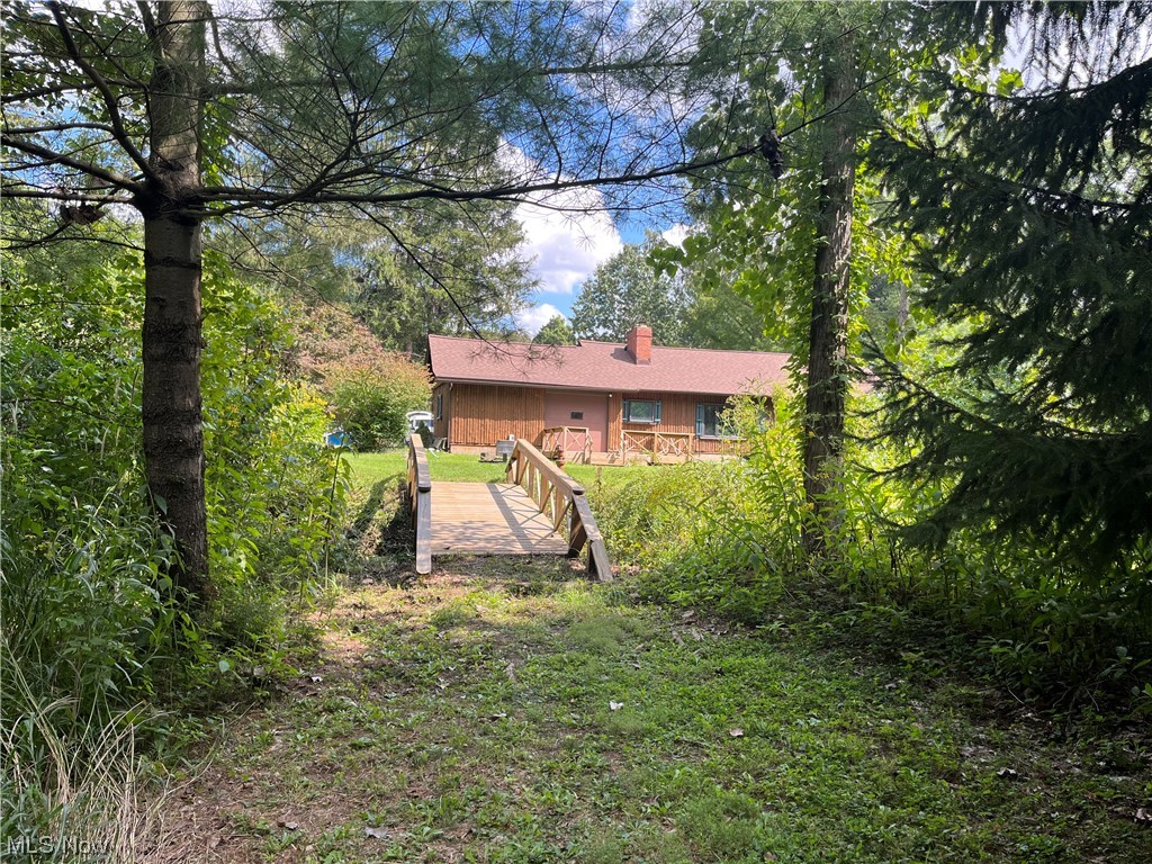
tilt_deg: +0.8
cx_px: 576
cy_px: 432
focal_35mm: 26
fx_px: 865
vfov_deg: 53.1
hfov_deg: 67.3
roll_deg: -0.9
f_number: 1.6
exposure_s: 1/504
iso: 50
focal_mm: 5.1
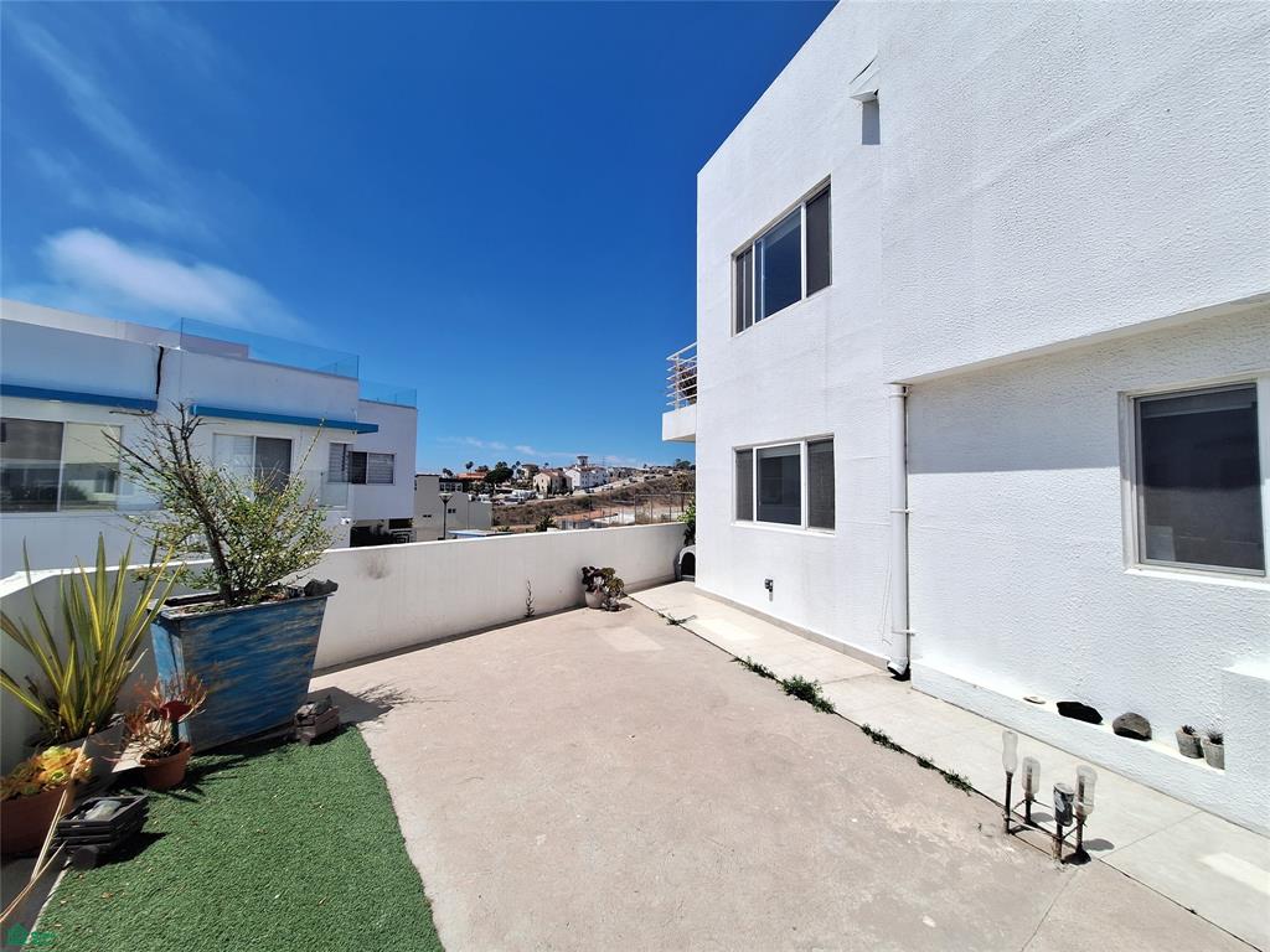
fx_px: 477
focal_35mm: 13
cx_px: 635
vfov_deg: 89.9
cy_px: 476
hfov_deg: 106.2
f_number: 2.2
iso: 40
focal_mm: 1.74
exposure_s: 1/2732
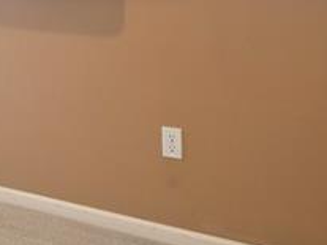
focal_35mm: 78
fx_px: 740
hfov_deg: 20.1
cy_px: -70
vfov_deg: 17.7
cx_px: -213
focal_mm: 11
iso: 800
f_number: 8
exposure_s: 1/3
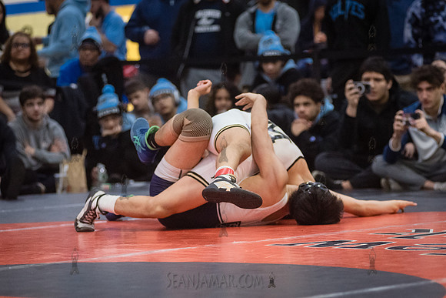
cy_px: 148
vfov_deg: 9.0
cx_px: 249
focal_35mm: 153
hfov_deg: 13.4
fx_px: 1900
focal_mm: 125
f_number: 3.2
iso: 8000
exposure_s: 1/500
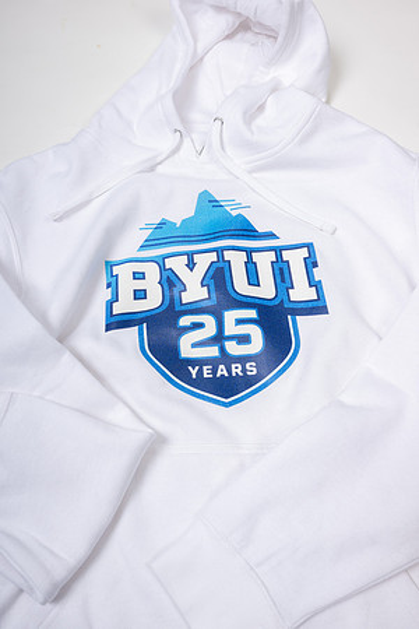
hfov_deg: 42.3
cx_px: 210
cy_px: 314
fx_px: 541
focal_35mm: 31
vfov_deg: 60.3
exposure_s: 1/160
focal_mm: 31
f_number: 8
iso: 100
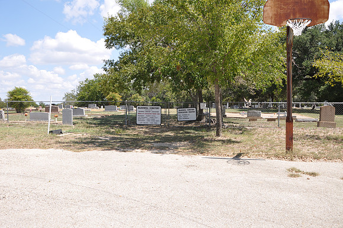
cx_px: 172
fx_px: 300
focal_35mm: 32
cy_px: 114
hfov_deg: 59.6
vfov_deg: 41.6
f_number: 8
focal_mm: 21
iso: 200
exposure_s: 1/200
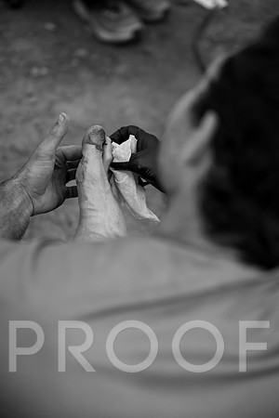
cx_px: 140
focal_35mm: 70
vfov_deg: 28.8
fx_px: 814
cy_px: 209
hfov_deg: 19.5
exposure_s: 1/125
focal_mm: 70
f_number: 3.2
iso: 1250
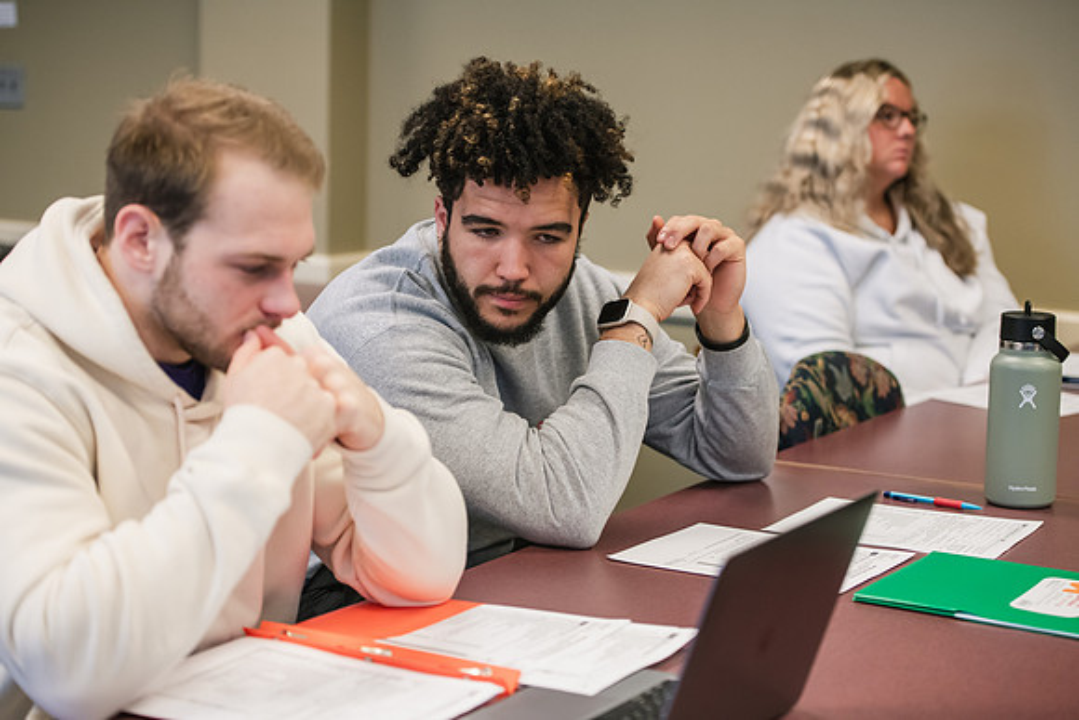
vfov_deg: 19.5
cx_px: 540
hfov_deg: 28.8
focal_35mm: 70
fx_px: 2098
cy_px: 360
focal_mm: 70
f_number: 3.2
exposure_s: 1/200
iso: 1250
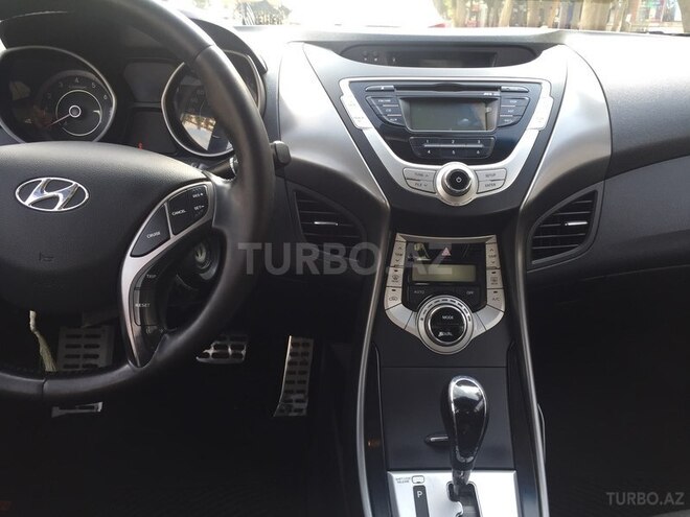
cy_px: 258
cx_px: 345
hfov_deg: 61.7
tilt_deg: -21.3
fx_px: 578
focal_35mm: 29
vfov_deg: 48.2
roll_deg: -1.3
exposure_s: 1/100
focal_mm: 4.15
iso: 40
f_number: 2.2
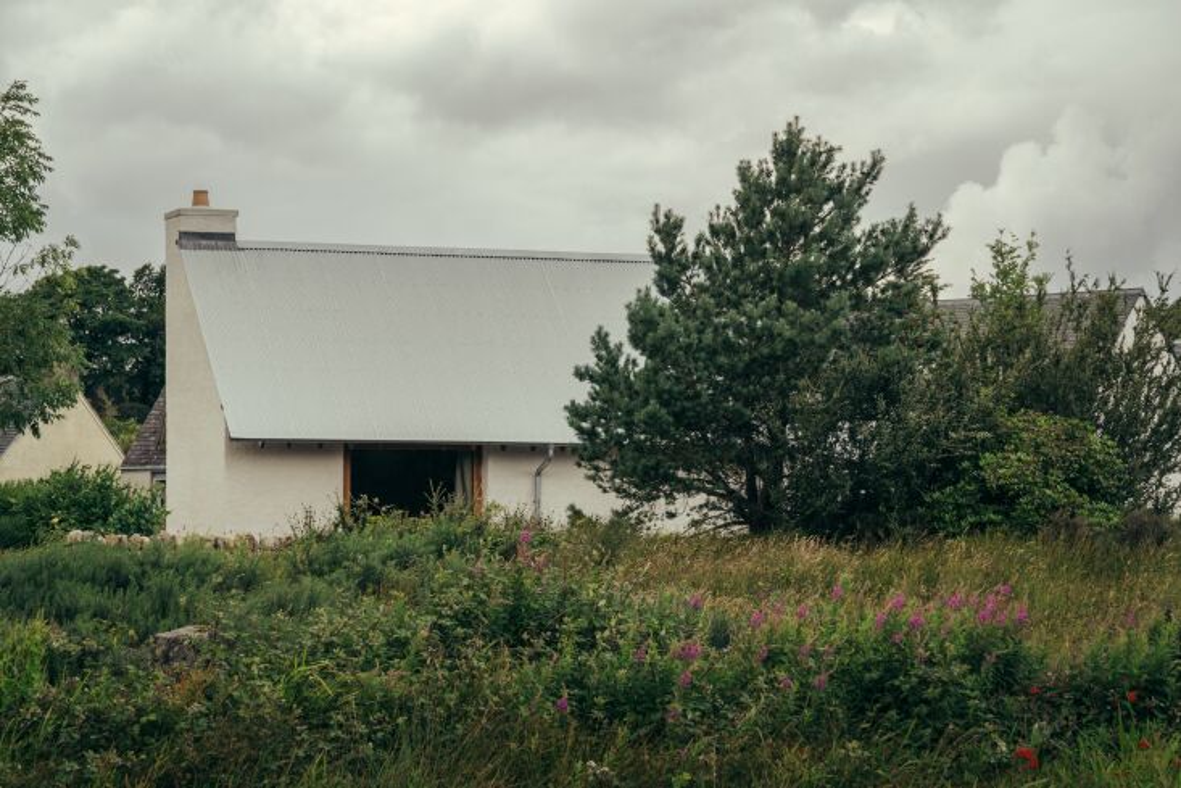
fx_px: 3445
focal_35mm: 105
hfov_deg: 19.5
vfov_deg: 13.0
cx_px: 590
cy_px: 394
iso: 160
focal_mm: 105
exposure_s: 1/100
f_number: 8
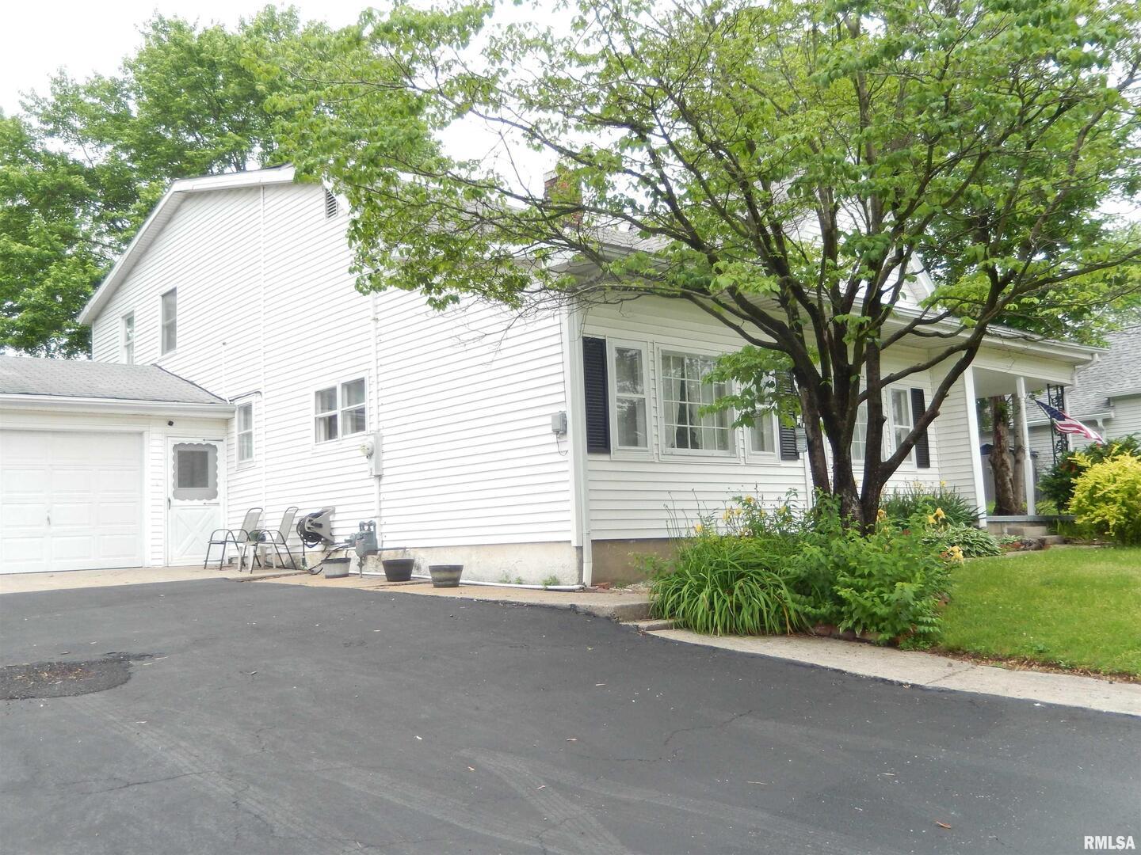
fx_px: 1055
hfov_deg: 56.8
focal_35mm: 32
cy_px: 428
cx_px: 570
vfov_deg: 44.2
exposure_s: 1/100
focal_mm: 5.7
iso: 180
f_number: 3.8
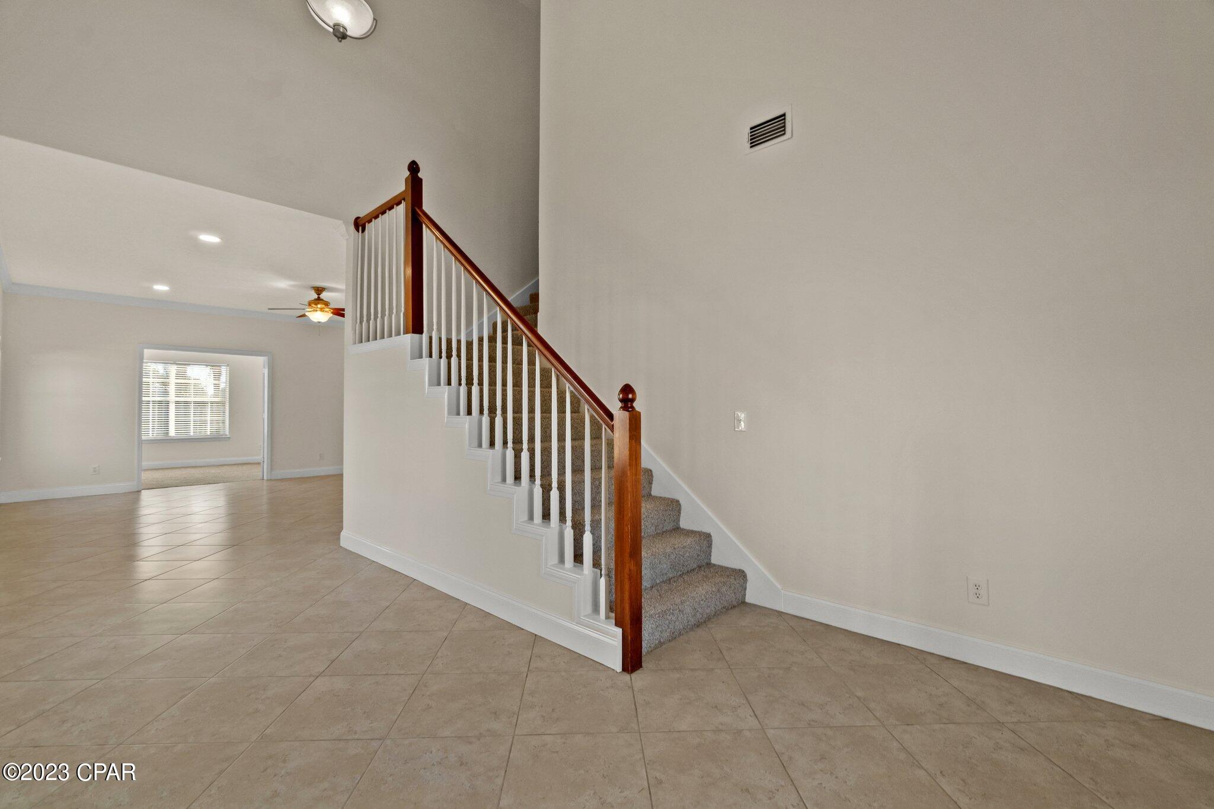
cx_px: 607
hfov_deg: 100.4
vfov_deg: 77.3
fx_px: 506
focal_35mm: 15
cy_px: 404
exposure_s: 1/4
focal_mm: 10
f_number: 9
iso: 400
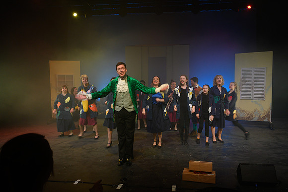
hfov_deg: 67.4
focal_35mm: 27
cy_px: 102
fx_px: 216
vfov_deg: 48.0
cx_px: 155
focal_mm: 24
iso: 800
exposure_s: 1/40
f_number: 6.3
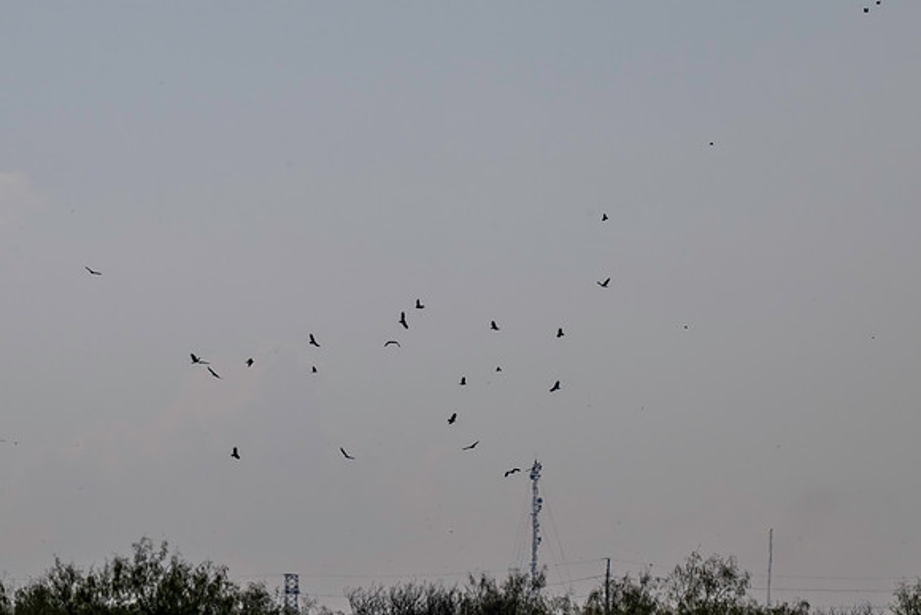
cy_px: 377
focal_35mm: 752
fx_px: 19229
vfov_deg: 1.8
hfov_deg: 2.7
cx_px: 399
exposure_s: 1/3200
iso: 250
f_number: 11
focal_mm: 600
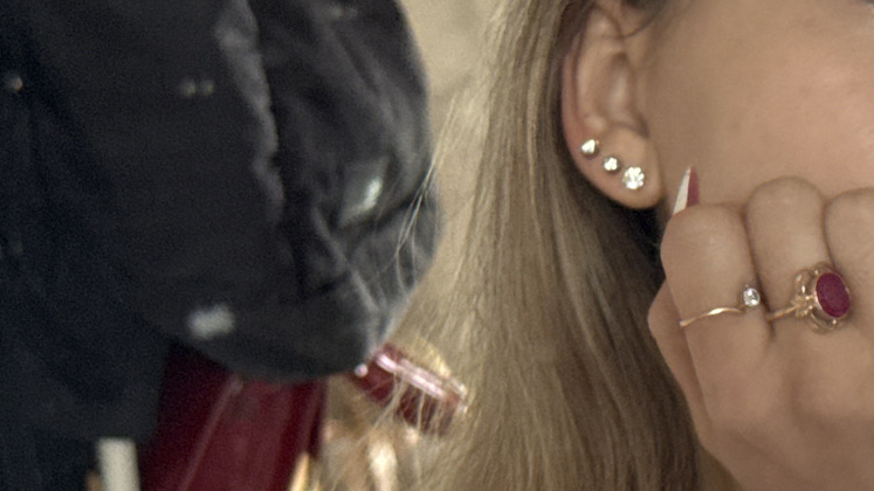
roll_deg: +4.7
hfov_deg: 15.1
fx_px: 3244
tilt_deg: -4.2
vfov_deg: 8.6
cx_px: 860
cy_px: 421
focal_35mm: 140
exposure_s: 1/40
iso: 400
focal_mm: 6.76
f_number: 1.78
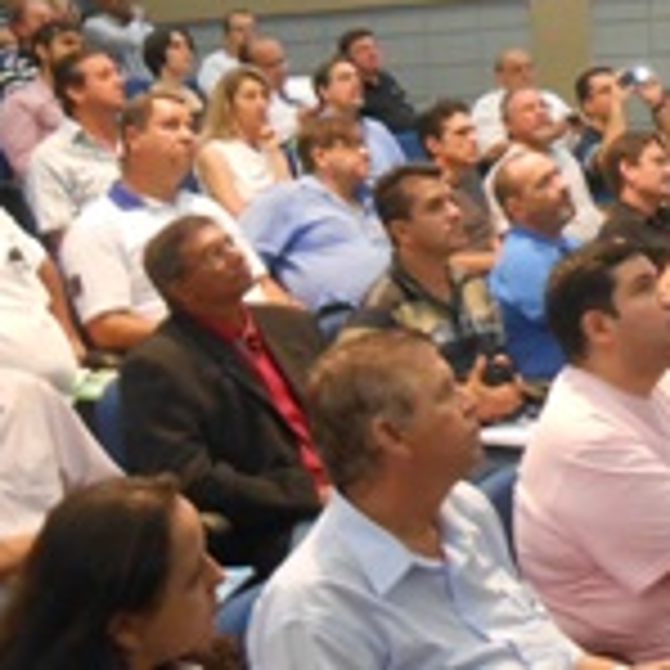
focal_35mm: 66
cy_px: 130
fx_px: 1445
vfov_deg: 25.6
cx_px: 726
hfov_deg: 24.5
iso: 400
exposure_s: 1/8
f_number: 3.5
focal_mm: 4.6
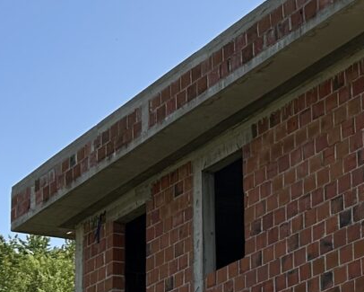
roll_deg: +4.2
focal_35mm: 120
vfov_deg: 12.8
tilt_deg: +13.4
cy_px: 230
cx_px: 492
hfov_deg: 15.2
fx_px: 1293
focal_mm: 5.7
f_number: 1.5
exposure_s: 1/4444
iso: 50
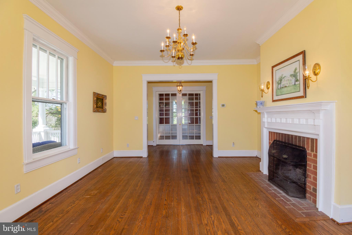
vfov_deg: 77.3
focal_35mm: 15
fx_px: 147
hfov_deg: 100.4
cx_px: 176
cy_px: 118
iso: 200
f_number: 8
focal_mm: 10
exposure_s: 1/60
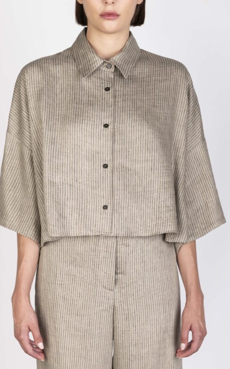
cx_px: 105
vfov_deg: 25.8
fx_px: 802
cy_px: 203
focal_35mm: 80
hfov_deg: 16.3
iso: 100
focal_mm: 70
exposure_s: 1/160
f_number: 10
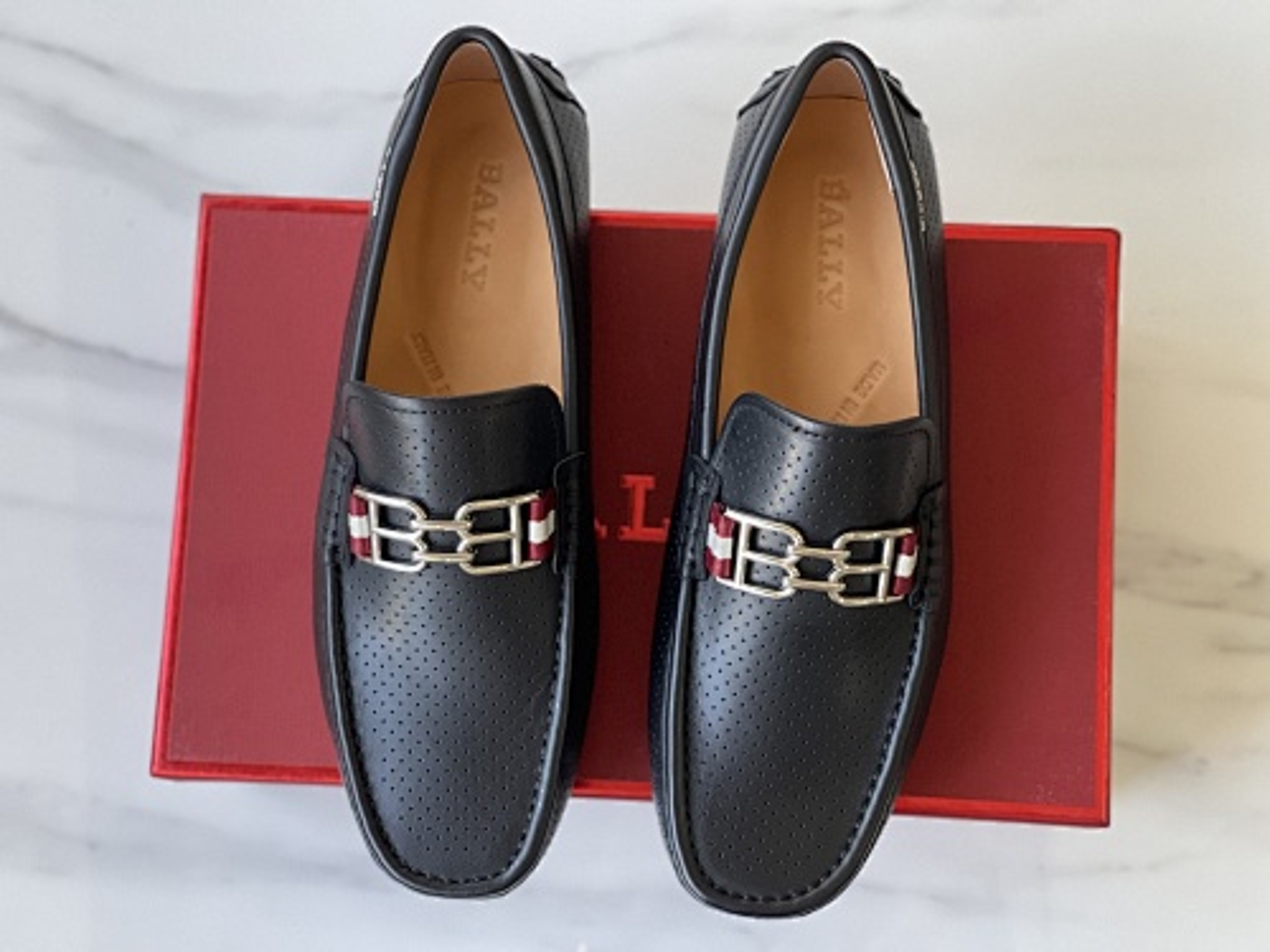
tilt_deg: -80.9
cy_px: 476
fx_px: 2348
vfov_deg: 22.9
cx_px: 635
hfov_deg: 30.3
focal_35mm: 64
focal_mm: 7.5
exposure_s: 1/85
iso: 250
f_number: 2.2
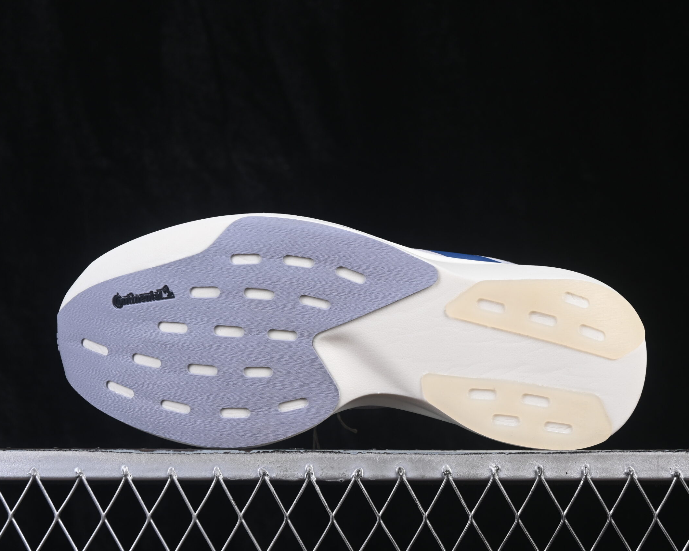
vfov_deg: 18.1
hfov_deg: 22.5
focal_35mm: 85
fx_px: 1733
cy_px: 277
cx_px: 356
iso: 160
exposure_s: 1/80
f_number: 8
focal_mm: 50
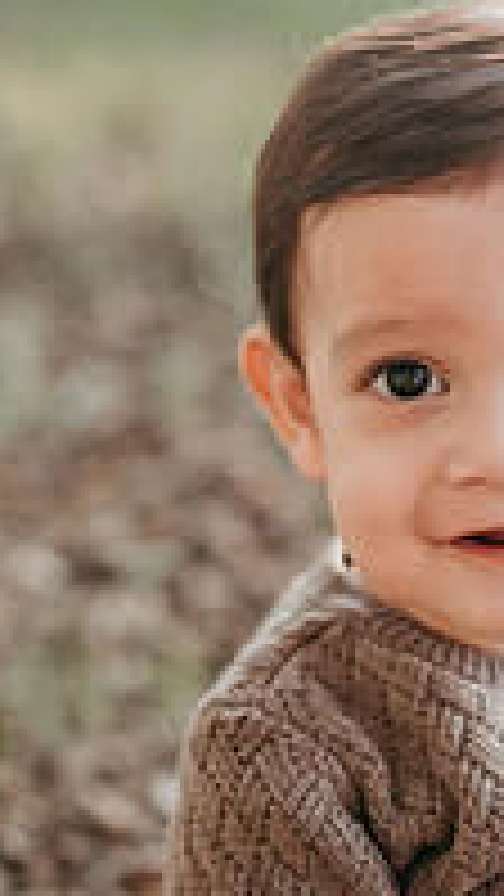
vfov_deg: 19.9
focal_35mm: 107
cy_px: 254
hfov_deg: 11.3
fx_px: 2541
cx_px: 459
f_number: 1.6
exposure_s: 1/1600
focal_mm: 35
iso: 64
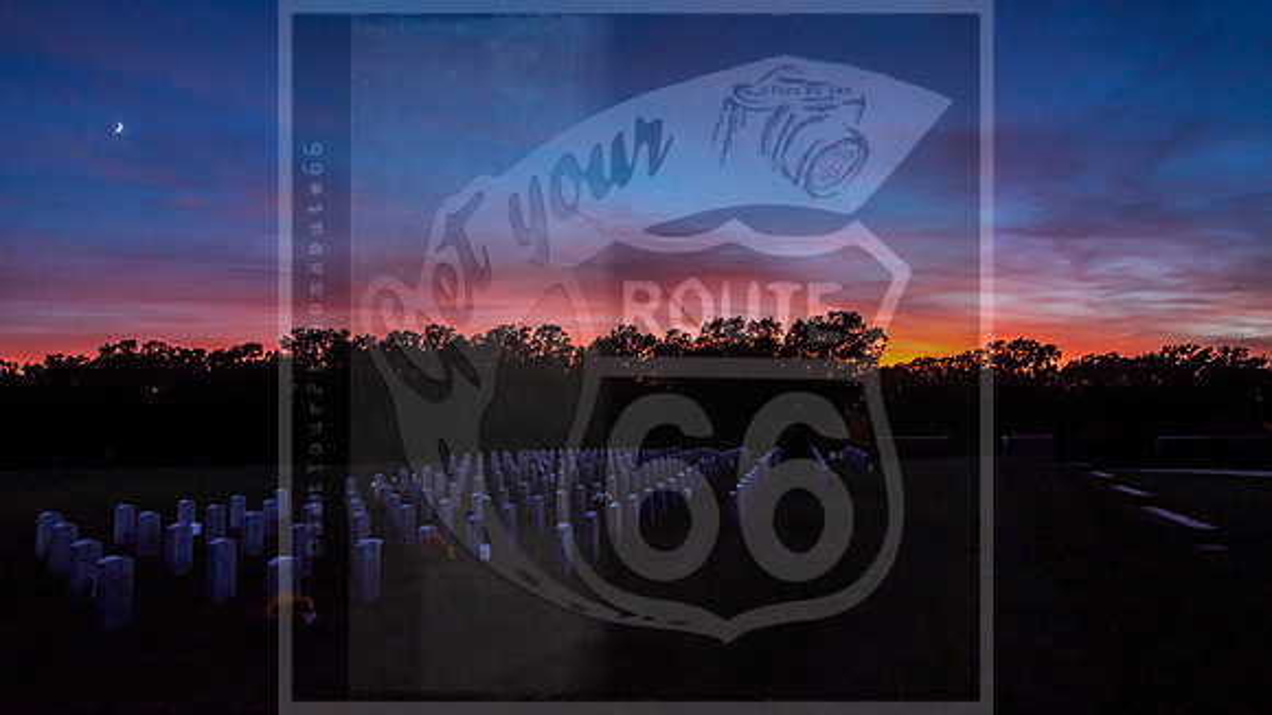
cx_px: 627
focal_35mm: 29
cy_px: 363
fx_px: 968
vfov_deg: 40.5
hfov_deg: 66.6
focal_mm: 18
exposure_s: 1/25
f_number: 13
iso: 320
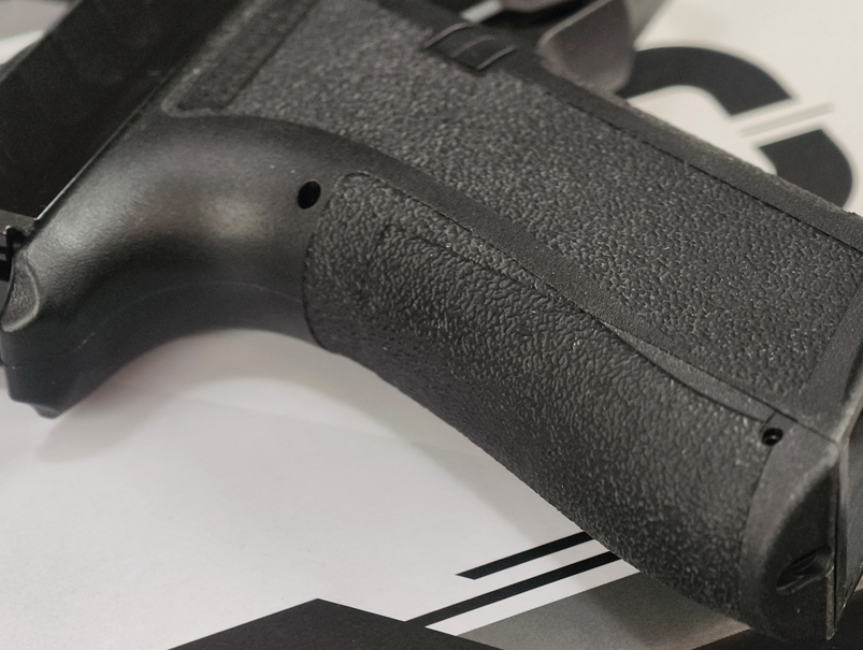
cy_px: 295
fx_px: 3171
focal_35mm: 127
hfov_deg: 15.5
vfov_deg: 11.7
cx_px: 600
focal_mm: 22.48
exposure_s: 1/24
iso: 686
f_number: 2.67
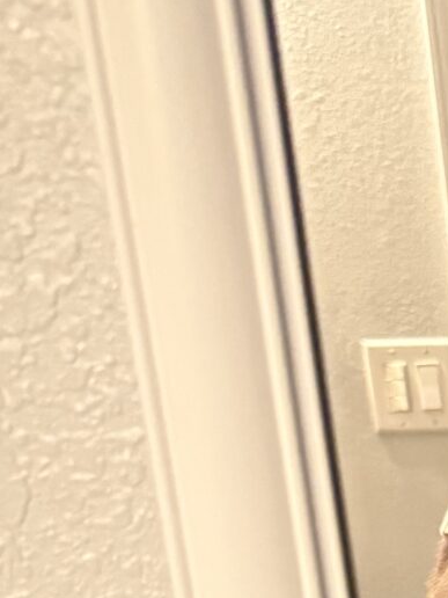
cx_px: 1093
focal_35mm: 119
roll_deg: +0.5
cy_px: 888
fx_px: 2053
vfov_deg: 15.3
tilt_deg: -20.7
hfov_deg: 10.6
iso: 800
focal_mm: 6.76
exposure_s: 1/60
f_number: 1.78
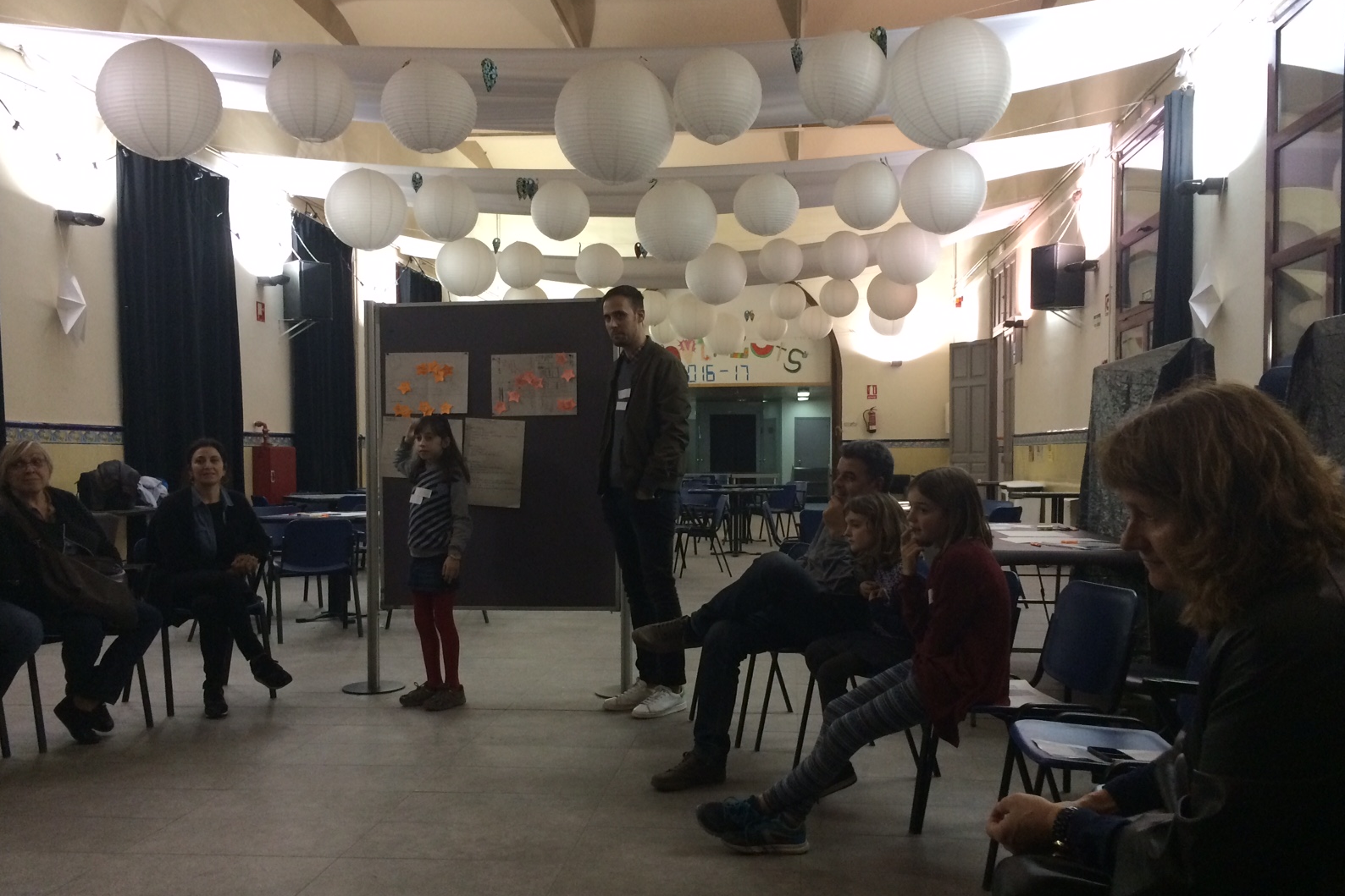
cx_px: 678
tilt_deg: -2.5
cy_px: 481
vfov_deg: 42.3
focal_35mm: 31
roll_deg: +0.2
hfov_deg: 60.3
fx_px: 1158
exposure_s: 1/33
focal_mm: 4.15
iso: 200
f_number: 2.2
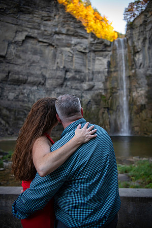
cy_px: 114
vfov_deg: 65.5
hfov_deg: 46.3
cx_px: 76
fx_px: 178
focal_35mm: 28
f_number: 2.8
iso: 250
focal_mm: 28
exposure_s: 1/200
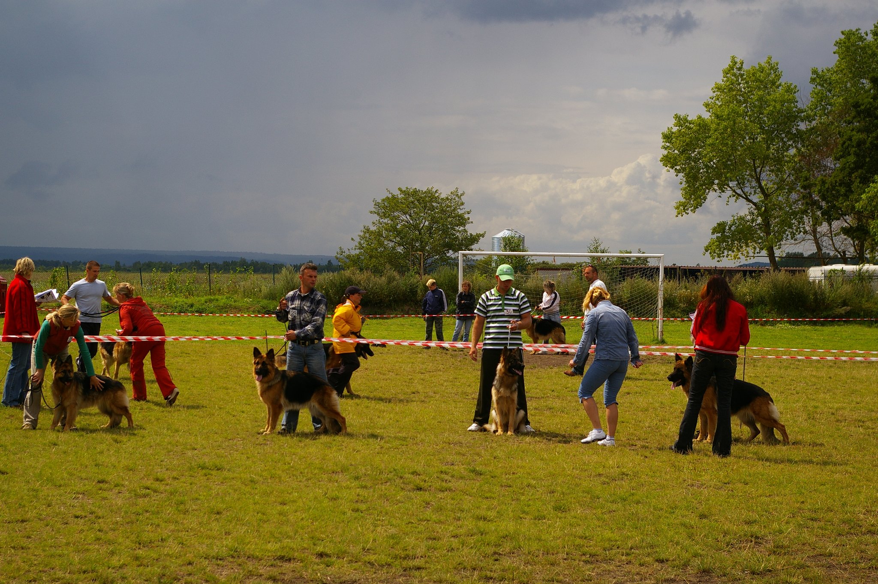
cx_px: 439
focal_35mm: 75
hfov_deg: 27.0
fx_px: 1828
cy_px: 292
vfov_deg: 18.2
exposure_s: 1/250
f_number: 8
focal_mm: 50
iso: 200
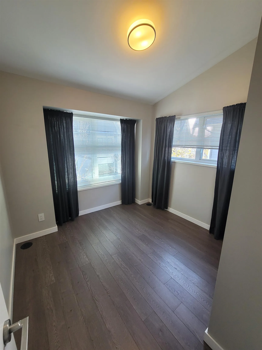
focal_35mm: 13
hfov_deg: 89.9
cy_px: 175
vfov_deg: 106.2
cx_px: 131
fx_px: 131
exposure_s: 1/60
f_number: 2.2
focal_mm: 2.2
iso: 160
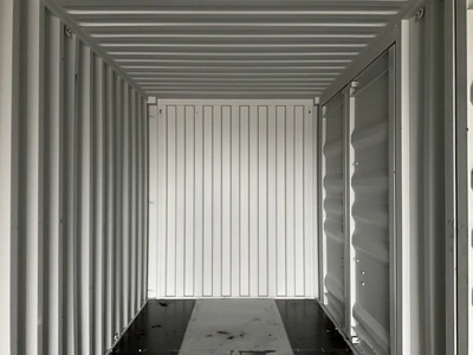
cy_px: 178
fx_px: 396
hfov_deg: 61.7
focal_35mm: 29
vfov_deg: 48.2
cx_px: 236
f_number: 1.8
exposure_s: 1/40
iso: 320
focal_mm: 3
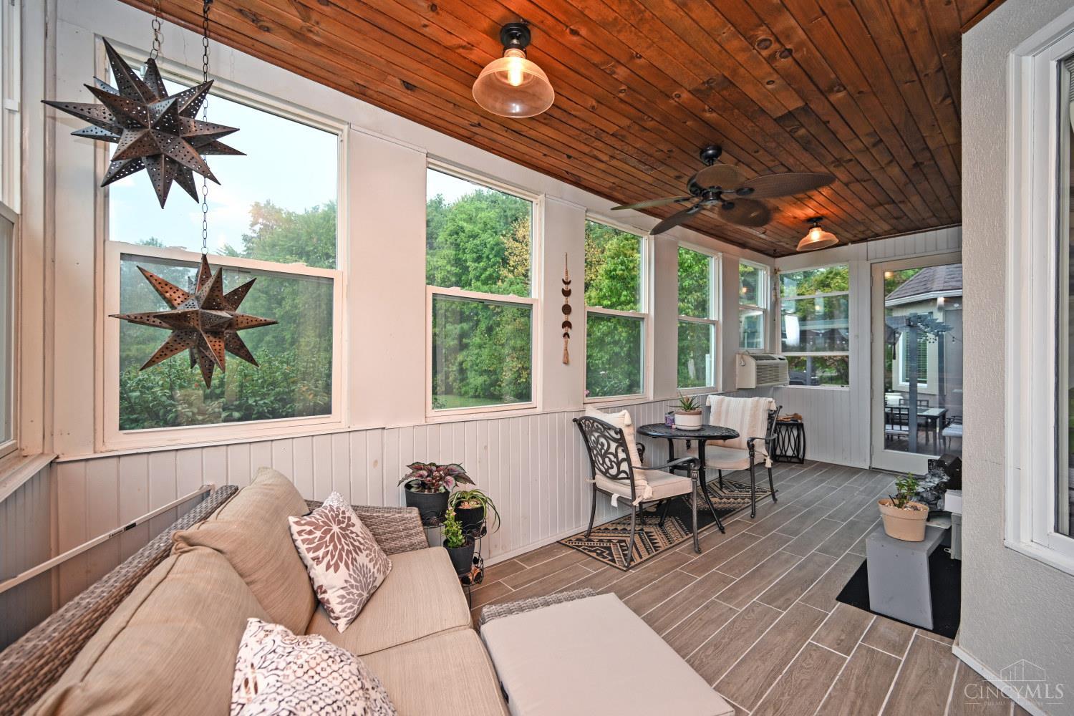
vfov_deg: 81.2
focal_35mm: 14
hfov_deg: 104.3
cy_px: 358
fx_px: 418
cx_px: 537
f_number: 4
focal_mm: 14
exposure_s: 1/60
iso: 280
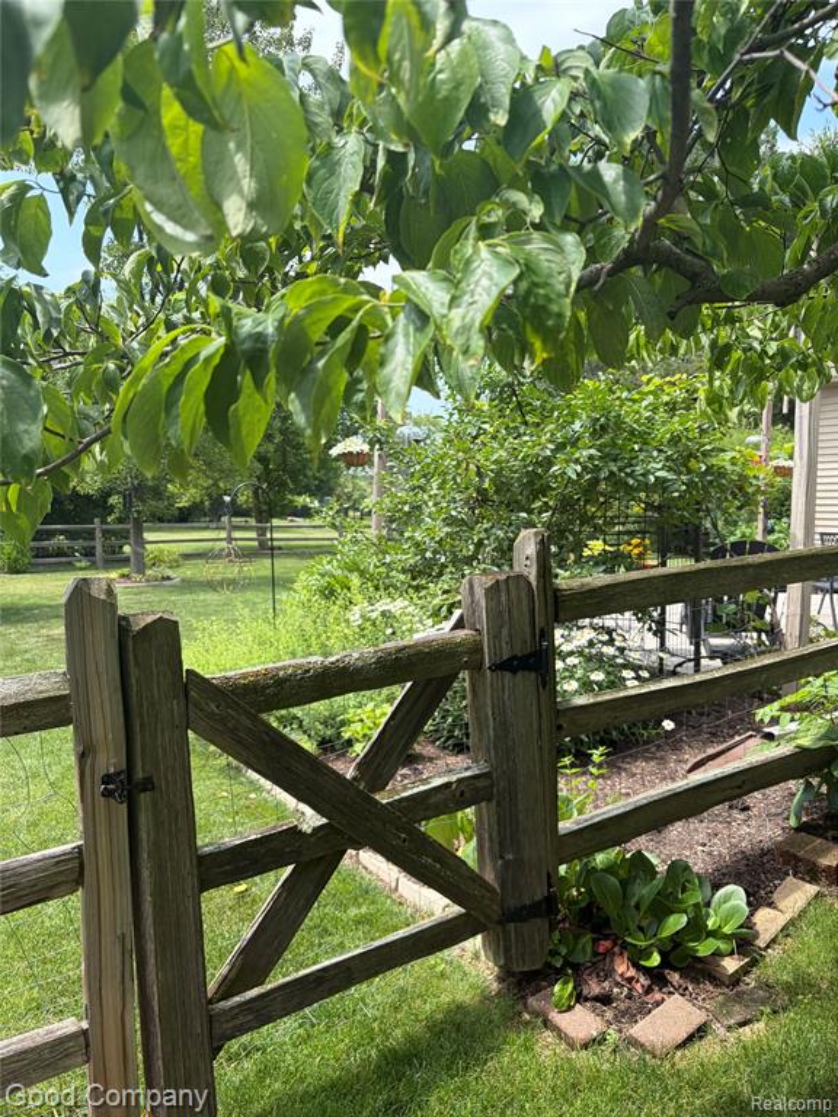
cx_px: 419
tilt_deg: -3.3
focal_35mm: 26
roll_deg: +0.1
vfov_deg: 67.3
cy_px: 558
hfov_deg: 53.1
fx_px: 839
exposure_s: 1/884
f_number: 1.6
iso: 50
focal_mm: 5.96
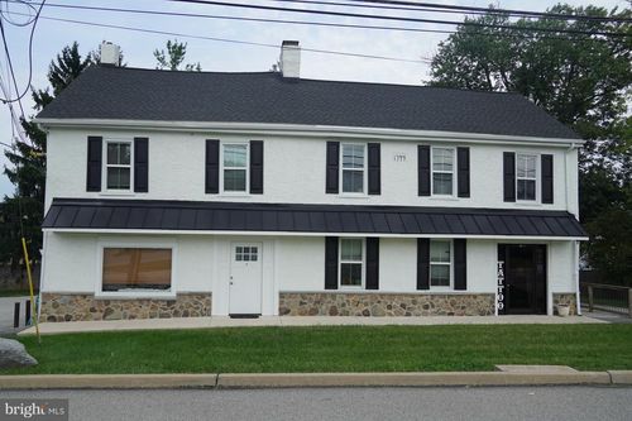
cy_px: 210
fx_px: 500
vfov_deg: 45.6
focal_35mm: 28
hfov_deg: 64.6
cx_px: 316
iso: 100
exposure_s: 1/640
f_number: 4
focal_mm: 19
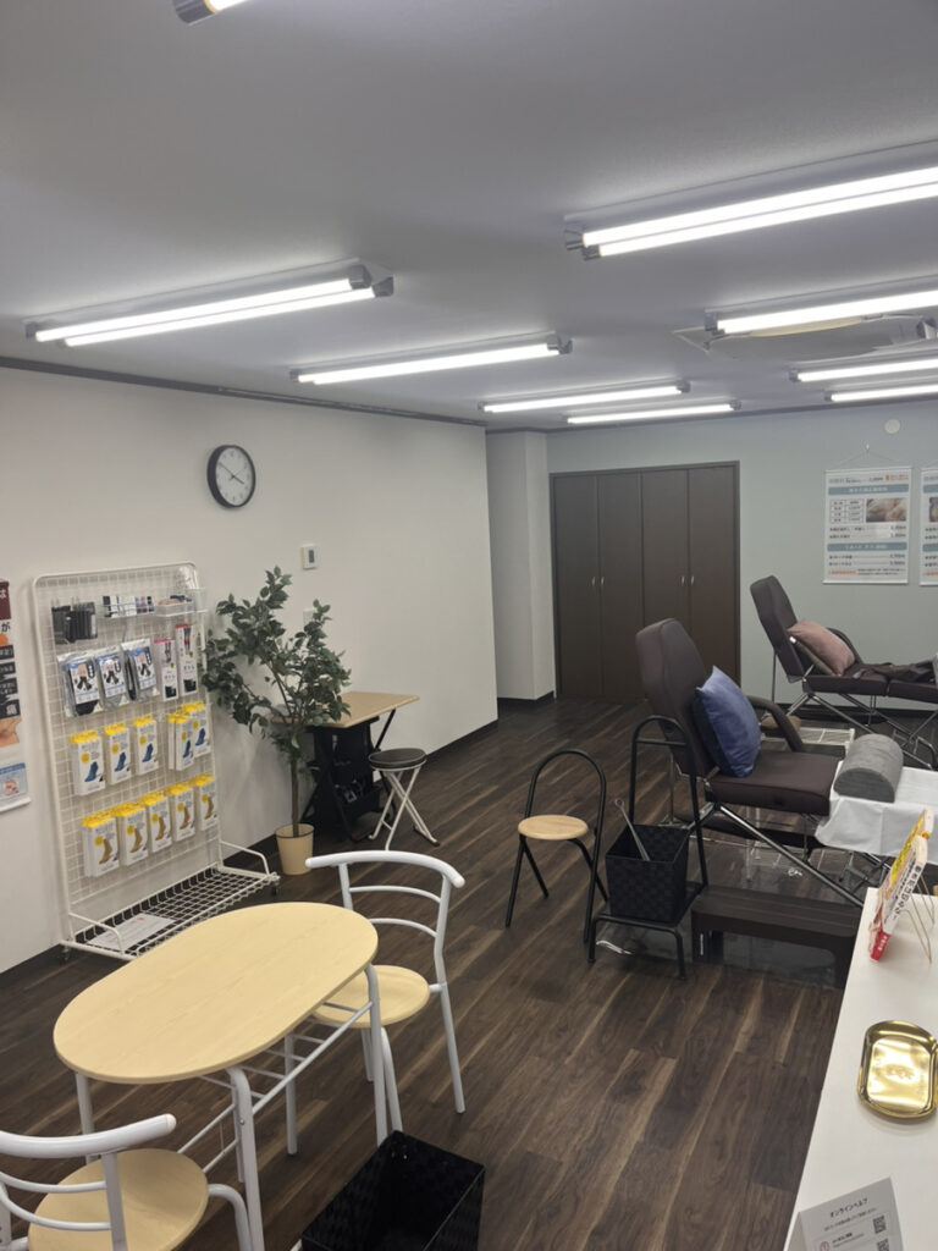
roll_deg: +2.1
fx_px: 939
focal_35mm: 26
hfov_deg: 53.1
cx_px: 469
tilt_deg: -7.7
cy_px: 626
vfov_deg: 67.3
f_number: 1.6
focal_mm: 5.1
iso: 40
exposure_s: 1/100
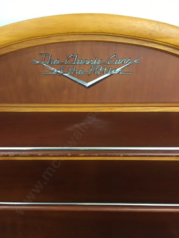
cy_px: 119
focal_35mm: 29
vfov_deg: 61.7
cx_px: 90
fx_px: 200
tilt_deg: -54.1
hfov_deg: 48.2
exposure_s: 1/10
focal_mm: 4.15
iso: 80
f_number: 2.2
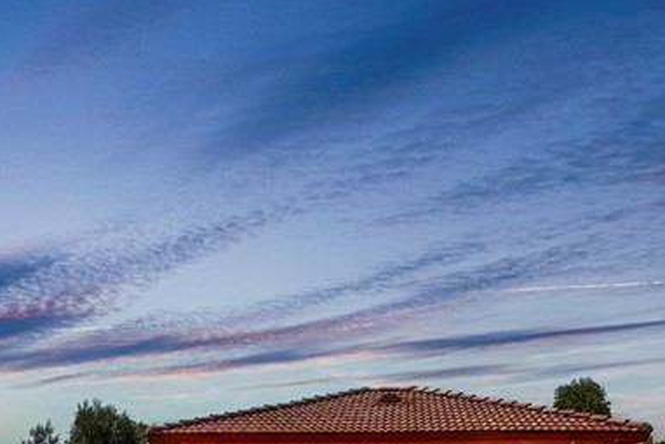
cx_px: 303
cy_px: 430
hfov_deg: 49.5
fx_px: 721
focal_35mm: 39
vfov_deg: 31.9
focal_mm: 2.22
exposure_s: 1/1400
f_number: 2.2
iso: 20
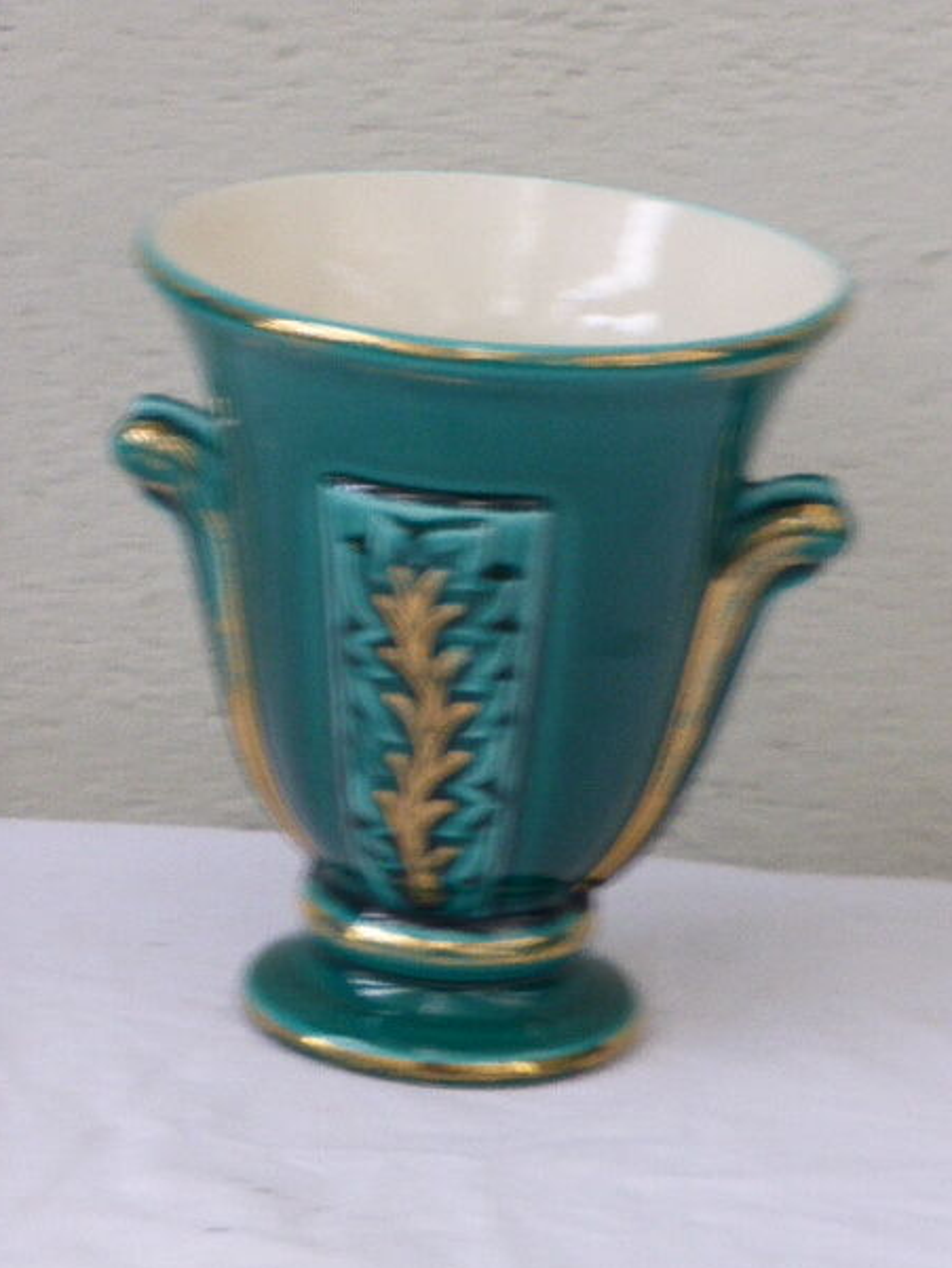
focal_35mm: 181
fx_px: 6635
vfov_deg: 10.9
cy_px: 673
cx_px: 481
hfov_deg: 8.2
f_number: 5.4
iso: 400
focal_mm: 27.6
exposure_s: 1/10
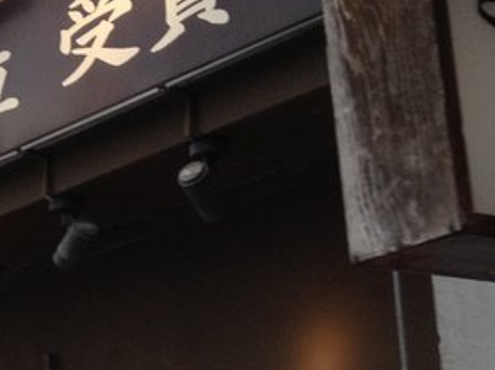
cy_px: 430
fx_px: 1843
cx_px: -256
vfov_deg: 11.3
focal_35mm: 129
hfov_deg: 14.3
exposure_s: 1/120
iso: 64
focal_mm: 4.28
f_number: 2.4
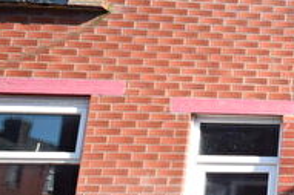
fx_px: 539
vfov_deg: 20.5
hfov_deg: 22.3
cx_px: 489
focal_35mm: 66
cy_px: 122
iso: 200
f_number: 8
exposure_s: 1/250
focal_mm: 12
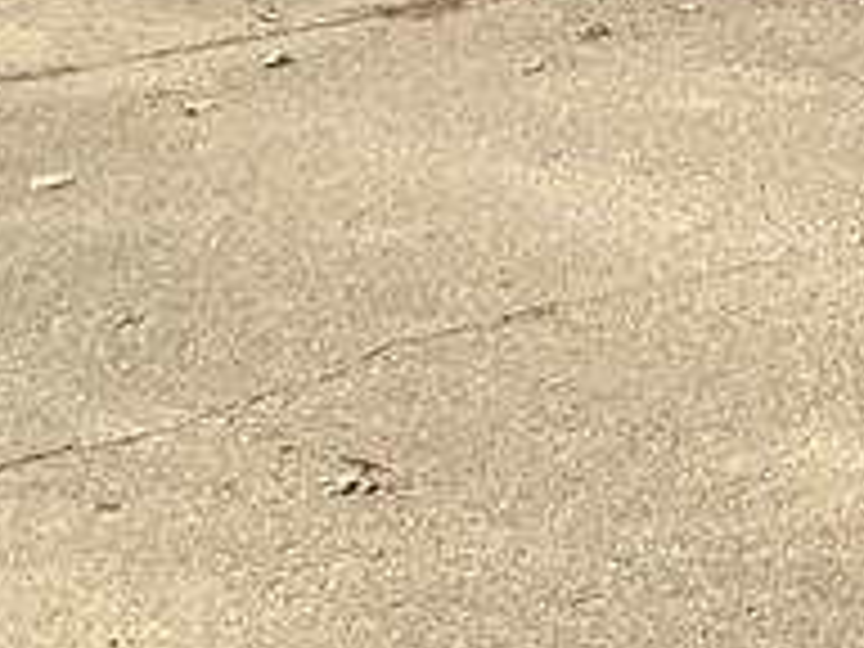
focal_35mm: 155
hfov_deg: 12.3
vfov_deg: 8.7
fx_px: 3869
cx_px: 1188
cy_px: -932
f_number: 1.8
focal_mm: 3
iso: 16
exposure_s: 1/1786
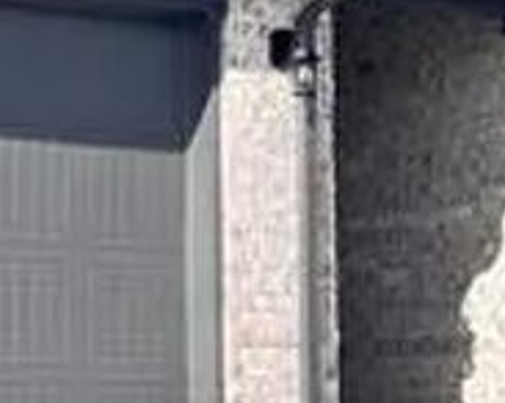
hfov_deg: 13.4
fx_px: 2120
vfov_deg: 10.9
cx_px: -11
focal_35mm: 142
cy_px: 188
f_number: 1.5
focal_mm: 5.7
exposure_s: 1/3571
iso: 50
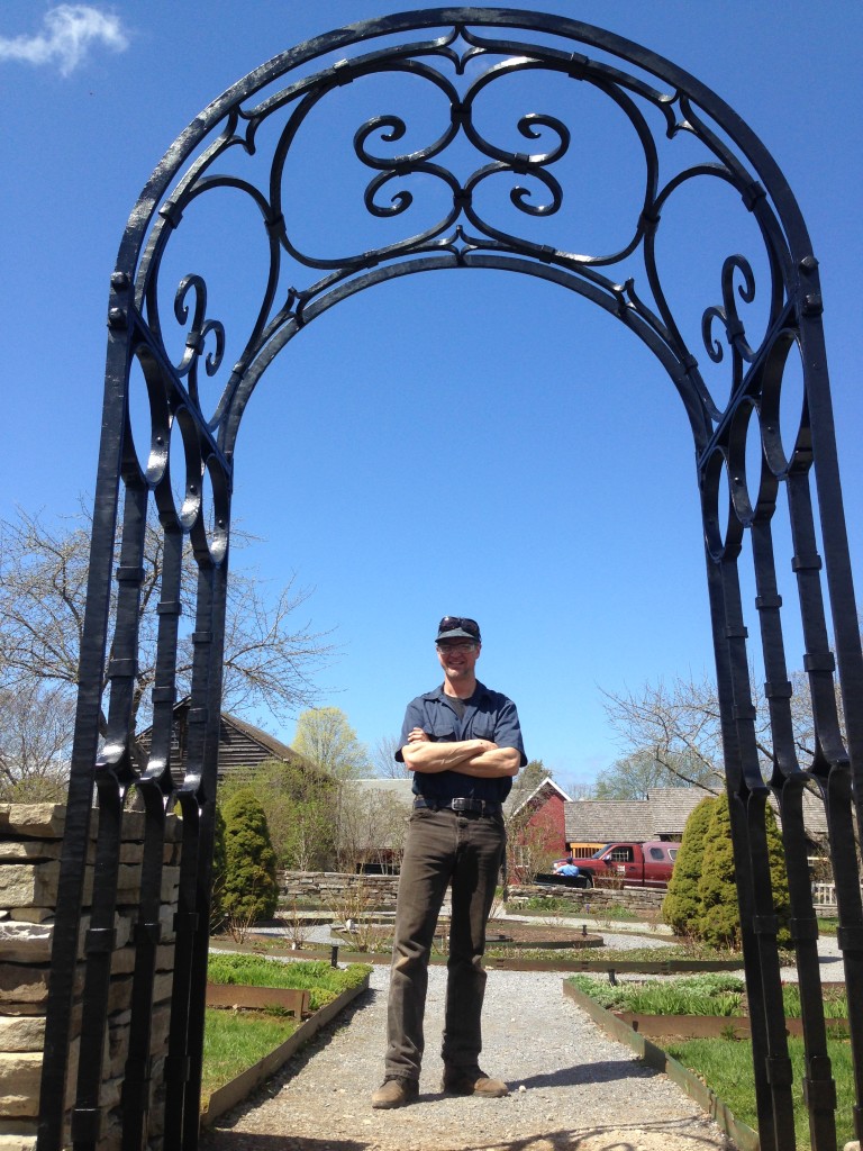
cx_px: 432
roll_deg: -0.6
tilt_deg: +15.7
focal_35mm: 33
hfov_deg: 42.9
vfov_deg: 55.4
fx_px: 1097
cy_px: 576
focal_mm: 4.12
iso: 50
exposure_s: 1/1323
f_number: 2.4
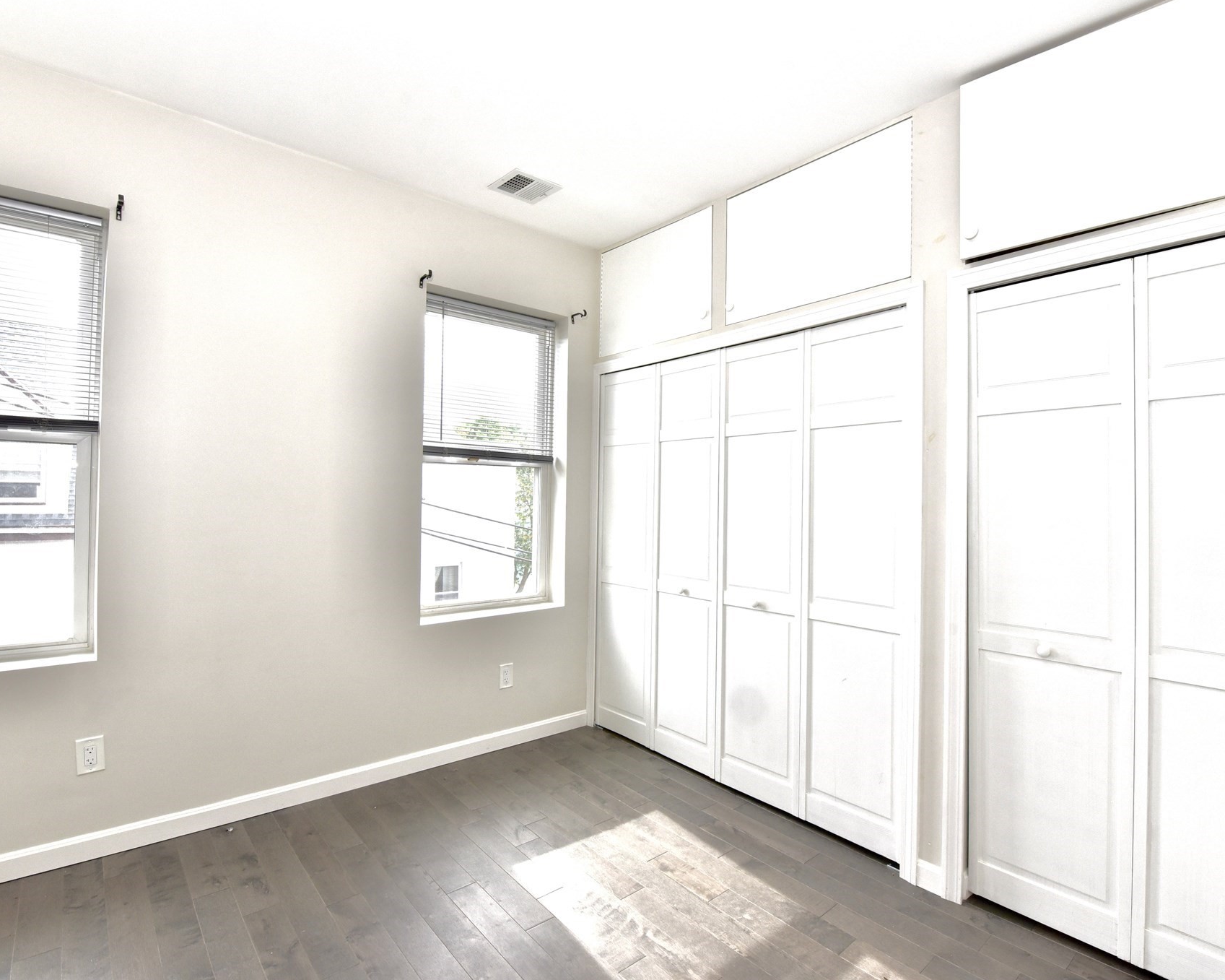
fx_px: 616
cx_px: 631
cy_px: 491
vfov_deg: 77.0
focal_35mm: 17
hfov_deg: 89.6
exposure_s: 1/80
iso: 800
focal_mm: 15
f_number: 9
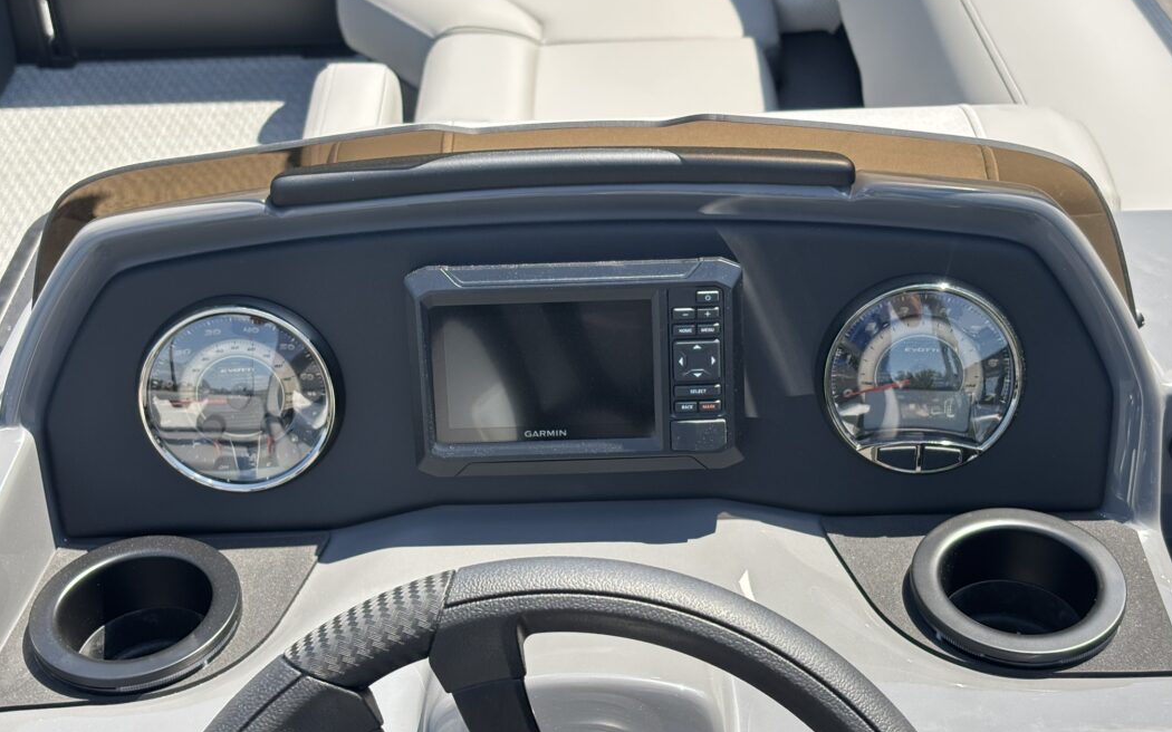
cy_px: 395
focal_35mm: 56
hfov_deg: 36.3
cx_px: 594
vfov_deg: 23.1
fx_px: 1788
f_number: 1.6
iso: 32
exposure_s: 1/670
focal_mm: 5.96
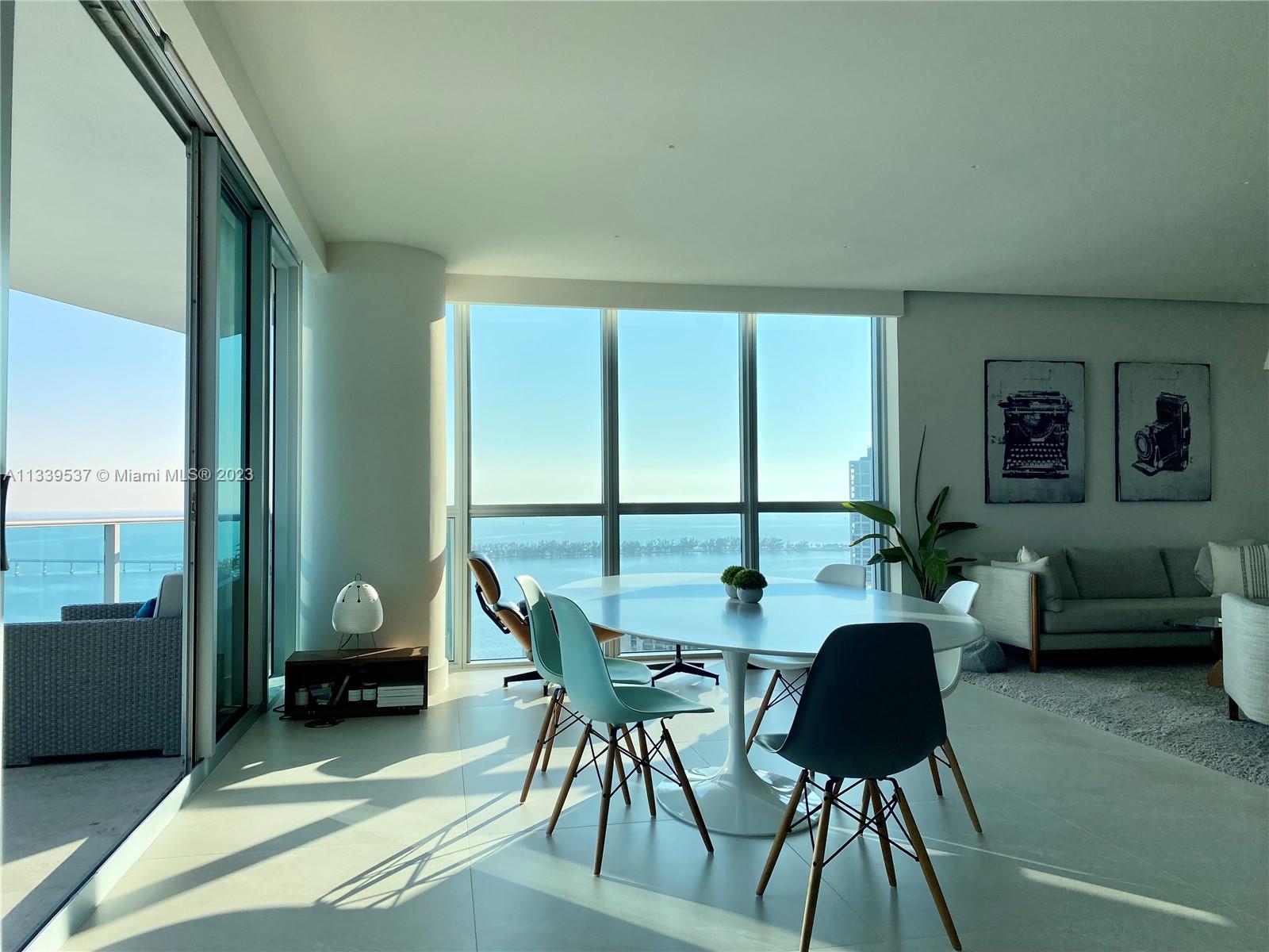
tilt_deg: +1.5
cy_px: 476
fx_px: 953
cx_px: 634
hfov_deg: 67.3
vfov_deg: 53.1
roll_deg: +0.3
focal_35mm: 26
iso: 32
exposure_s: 1/2315
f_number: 1.8
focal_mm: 4.25
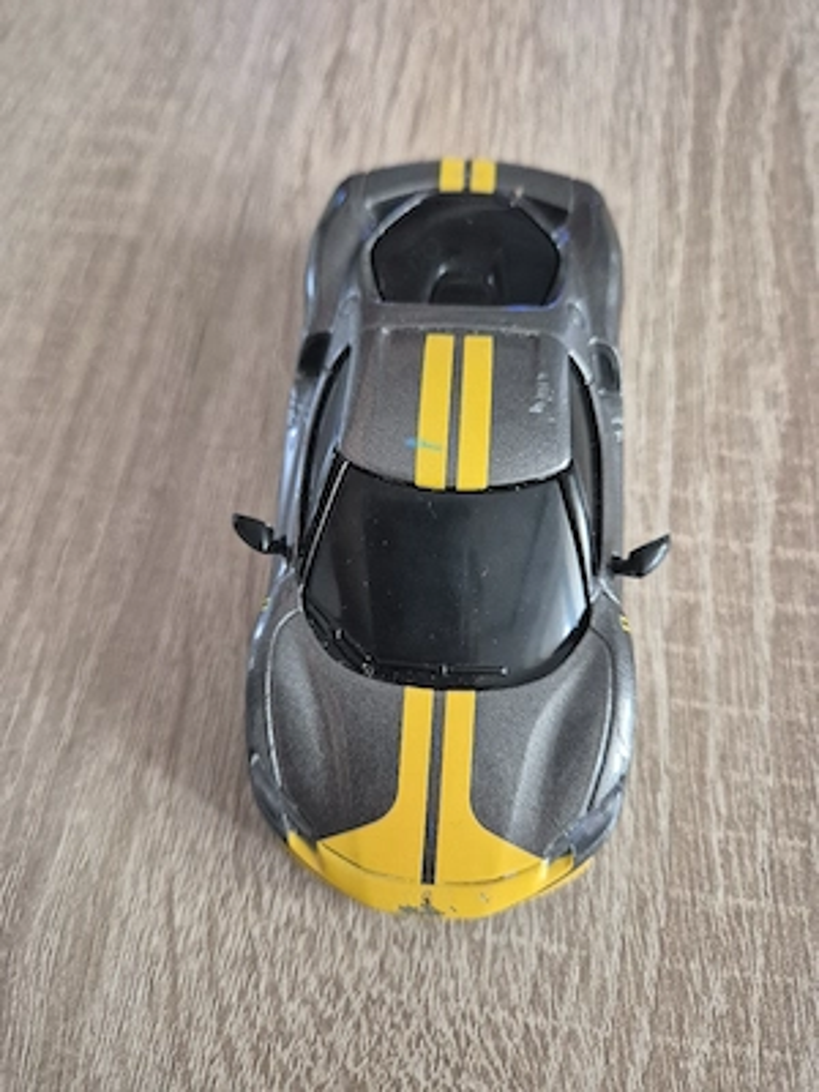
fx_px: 726
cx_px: 410
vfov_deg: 73.9
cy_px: 546
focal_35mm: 23
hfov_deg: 58.9
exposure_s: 1/100
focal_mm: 5.4
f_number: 1.8
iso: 1250
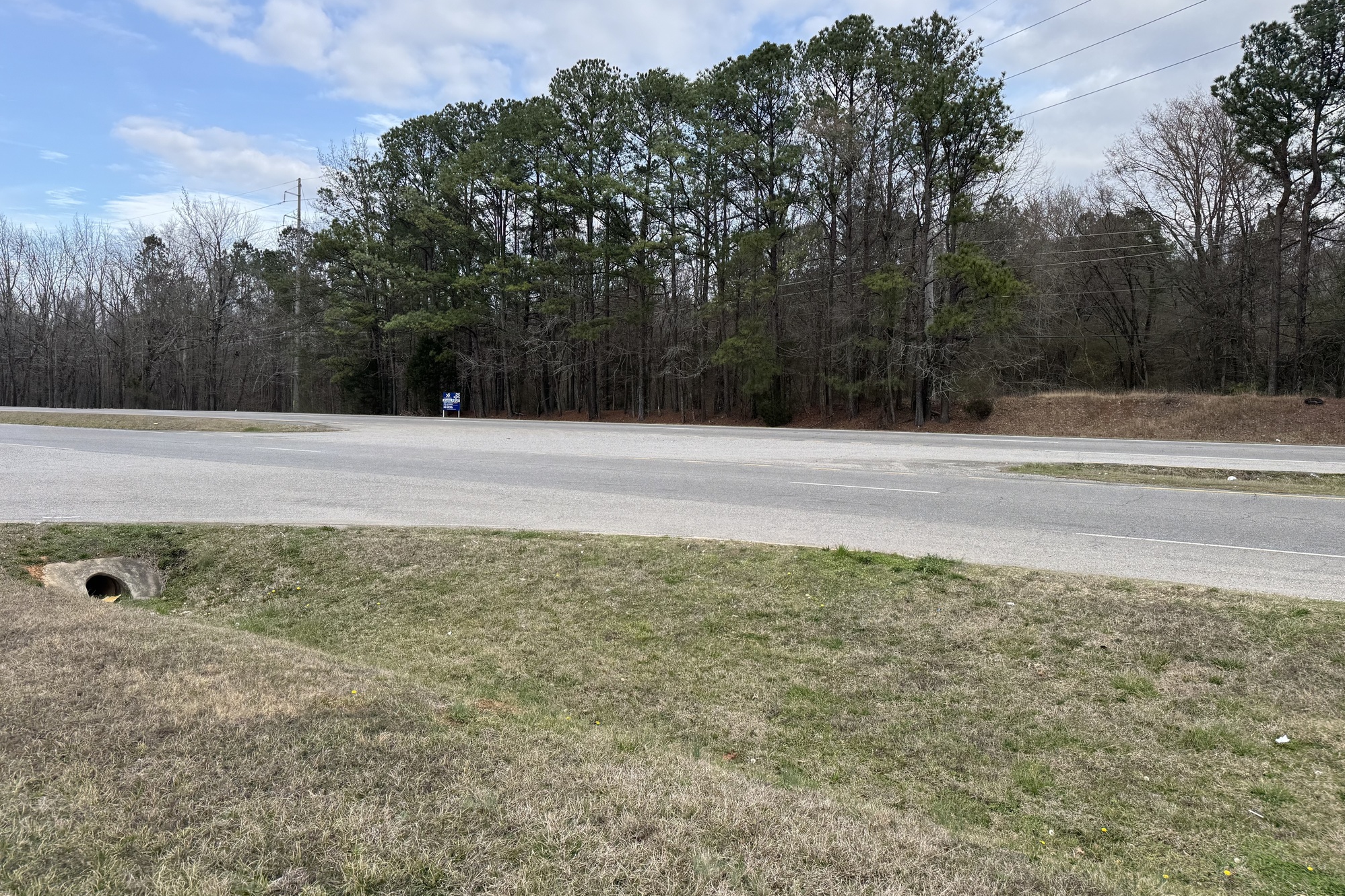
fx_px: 934
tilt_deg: -0.7
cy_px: 417
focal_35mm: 25
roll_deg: -1.0
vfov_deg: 51.2
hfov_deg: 71.5
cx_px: 673
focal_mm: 6.76
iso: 80
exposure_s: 1/1560
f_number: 1.78
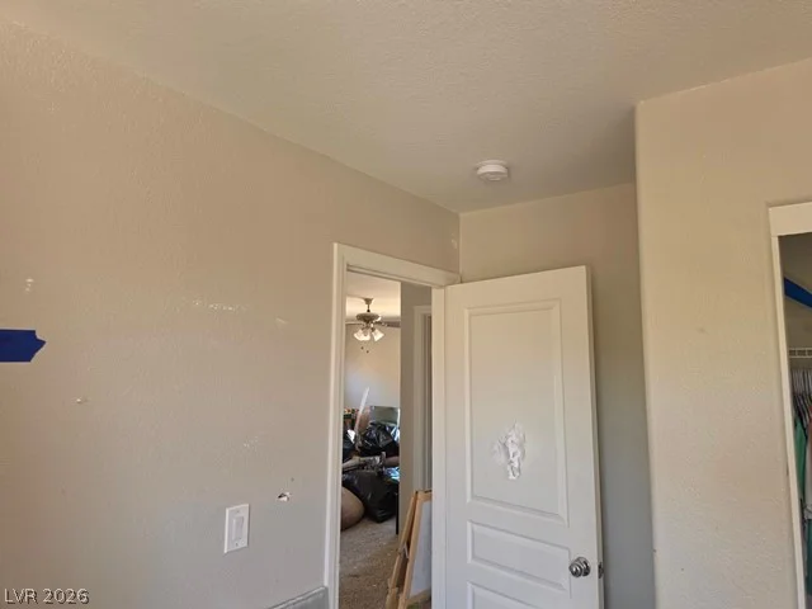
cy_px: 304
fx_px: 540
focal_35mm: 23
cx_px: 406
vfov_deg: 58.9
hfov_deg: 73.9
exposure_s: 1/180
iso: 100
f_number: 1.4
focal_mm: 6.5
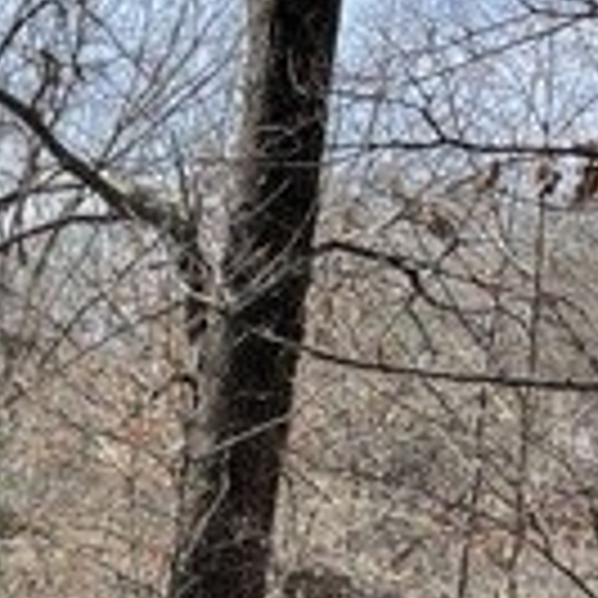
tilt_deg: -9.9
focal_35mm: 111
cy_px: 836
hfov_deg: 13.8
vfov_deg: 14.8
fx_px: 2169
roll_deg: -3.2
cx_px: -517
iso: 32
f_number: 1.6
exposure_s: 1/910
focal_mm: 4.2
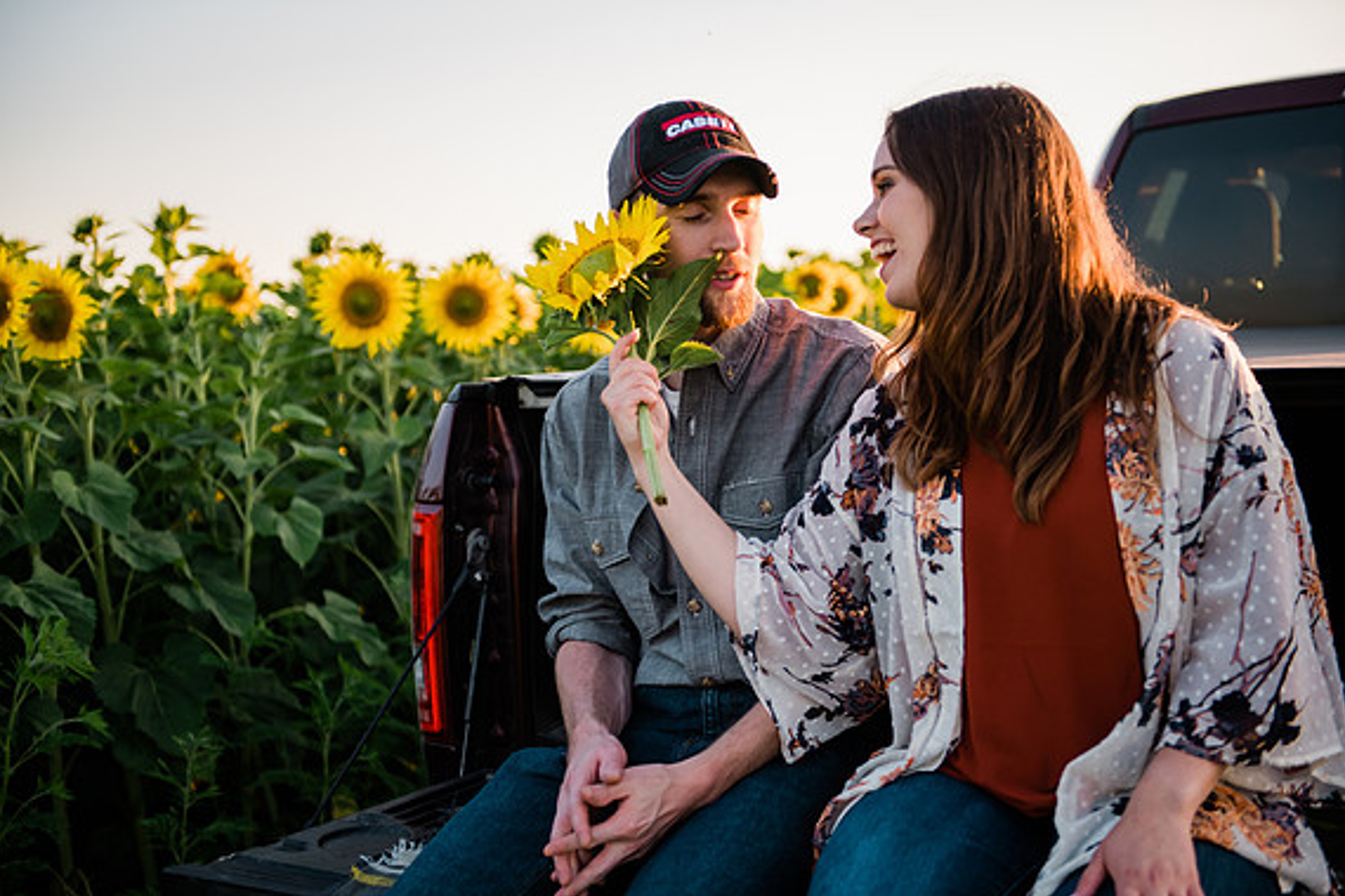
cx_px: 675
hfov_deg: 35.6
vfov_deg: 24.2
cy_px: 454
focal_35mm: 56
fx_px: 2092
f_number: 2.8
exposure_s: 1/400
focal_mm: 55
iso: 320
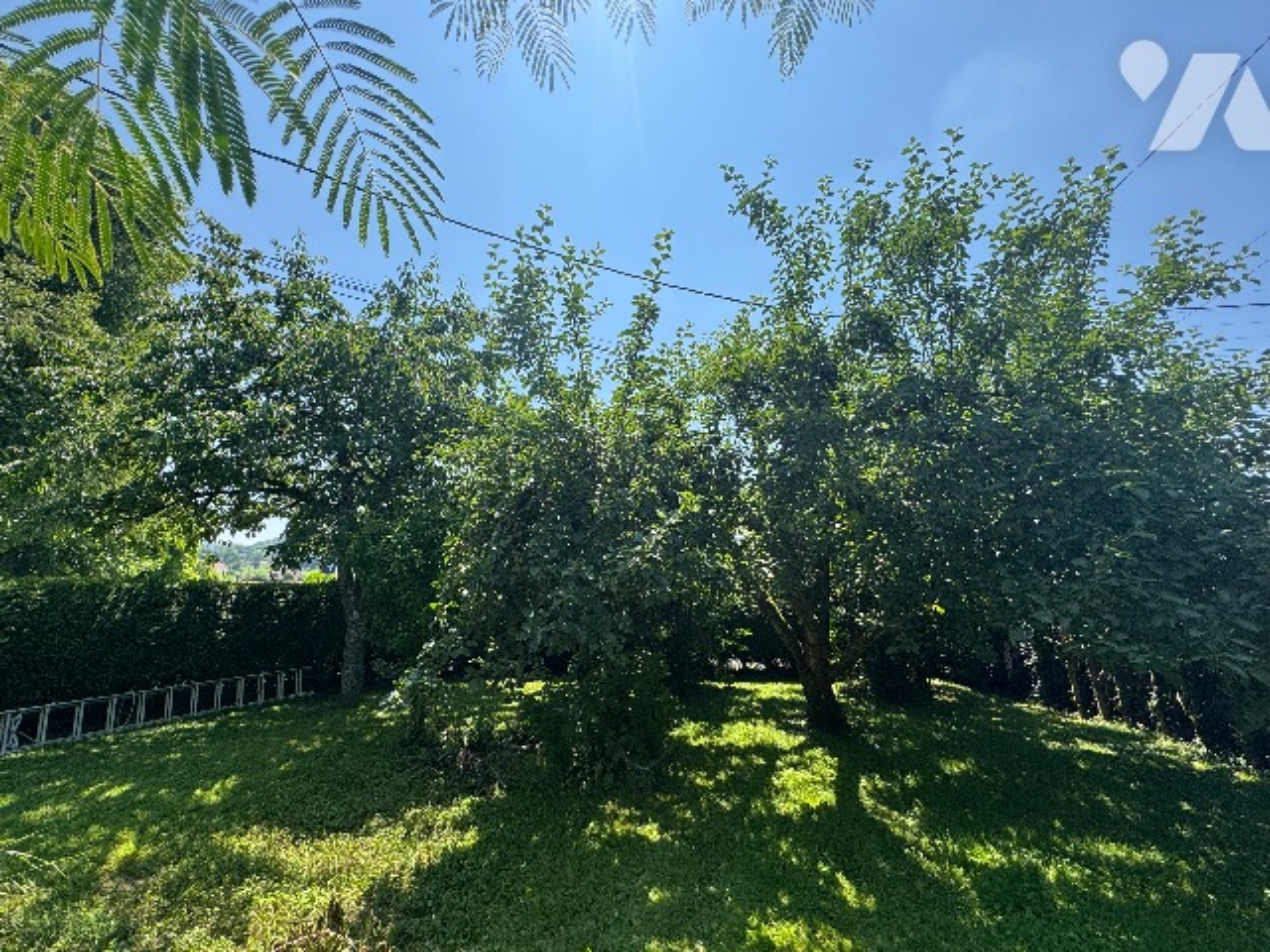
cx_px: 635
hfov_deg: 102.1
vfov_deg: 85.7
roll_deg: +1.0
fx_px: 514
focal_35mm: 14
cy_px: 476
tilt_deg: +12.5
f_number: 2.2
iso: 40
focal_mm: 2.22
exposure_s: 1/879
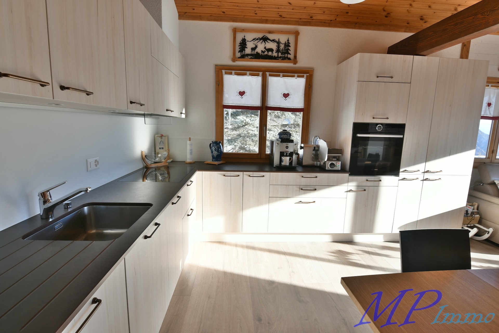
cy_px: 166
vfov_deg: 73.7
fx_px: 222
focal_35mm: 16
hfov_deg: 96.7
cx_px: 250
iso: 800
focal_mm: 11
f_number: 13
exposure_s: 1/50
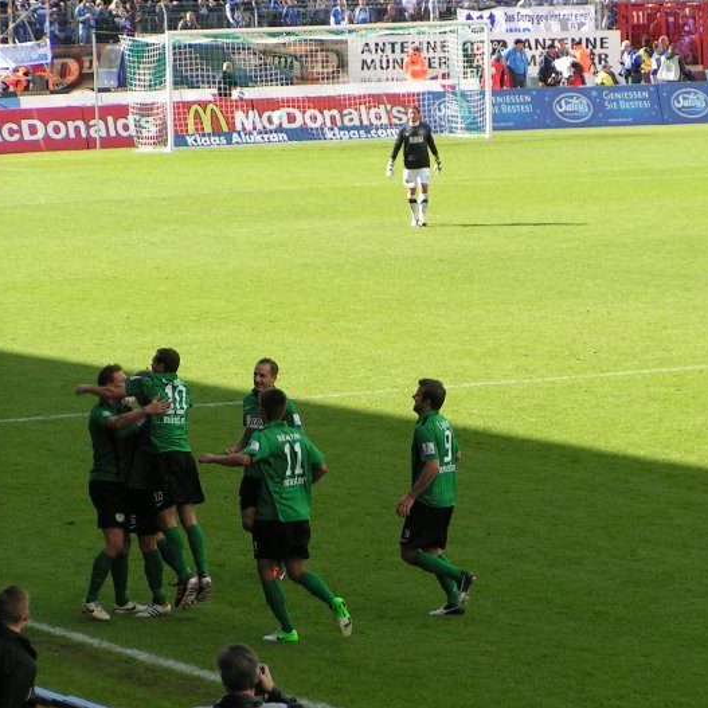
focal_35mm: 231
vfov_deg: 7.6
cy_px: 339
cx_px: 501
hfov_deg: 7.6
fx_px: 5345
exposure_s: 1/250
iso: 50
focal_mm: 26.3
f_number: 4.5
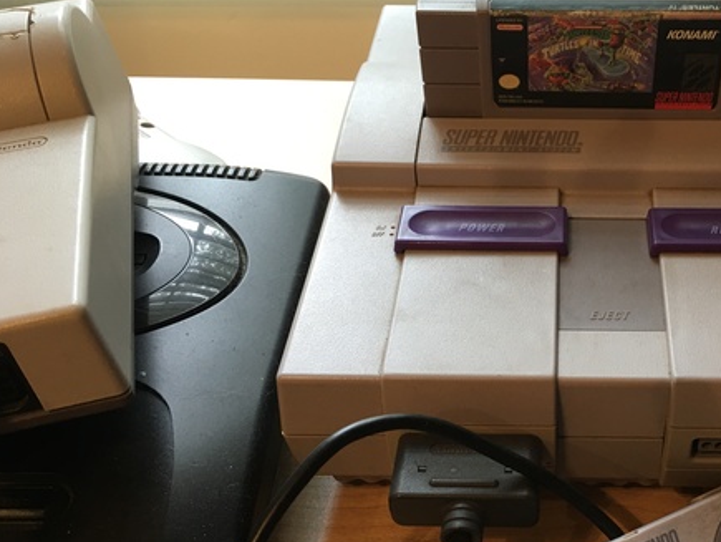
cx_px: 560
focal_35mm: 46
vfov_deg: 31.3
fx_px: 959
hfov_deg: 39.8
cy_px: 356
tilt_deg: -44.0
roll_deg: -1.6
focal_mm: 4.15
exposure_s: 1/15
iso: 32
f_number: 2.2
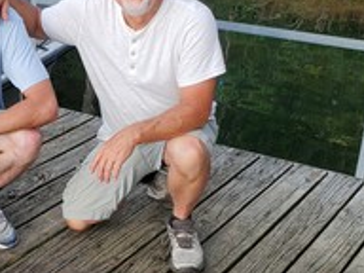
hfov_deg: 28.5
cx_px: 53
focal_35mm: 66
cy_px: 214
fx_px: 694
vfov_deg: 22.0
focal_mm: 4.3
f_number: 2.4
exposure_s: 1/327
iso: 50
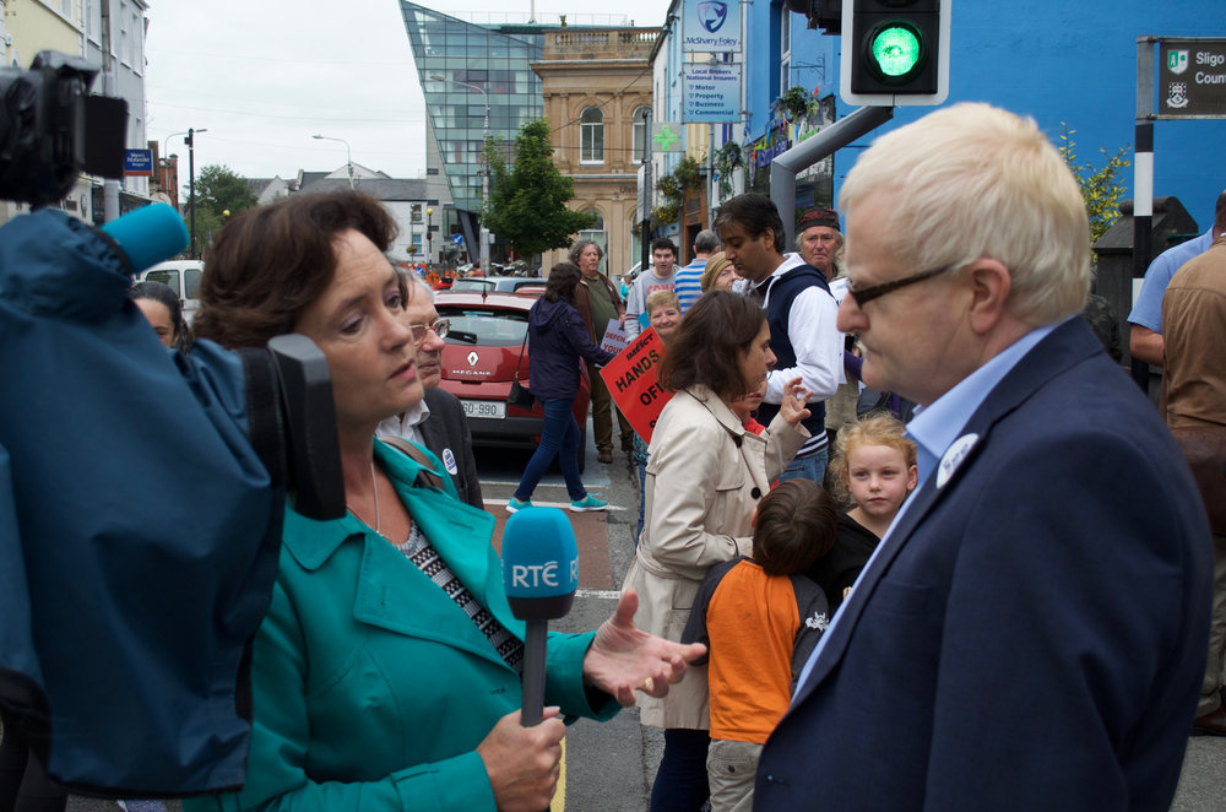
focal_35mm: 39
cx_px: 613
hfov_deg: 49.6
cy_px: 406
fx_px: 1325
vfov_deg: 34.1
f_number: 5.6
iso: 400
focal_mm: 26
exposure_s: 1/400
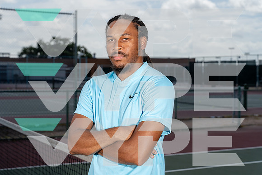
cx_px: 131
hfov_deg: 31.4
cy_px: 88
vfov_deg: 21.3
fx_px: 466
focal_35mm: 64
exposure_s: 1/1250
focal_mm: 64
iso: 250
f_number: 6.3
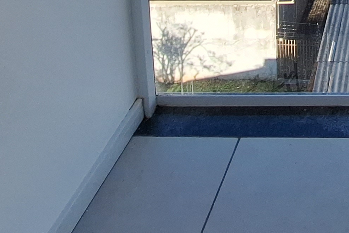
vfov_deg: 17.3
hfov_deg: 29.8
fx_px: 533
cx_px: 442
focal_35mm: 55
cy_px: -240
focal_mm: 1.74
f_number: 2.2
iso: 40
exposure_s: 1/1385
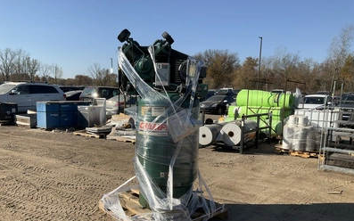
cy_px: 133
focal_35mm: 31
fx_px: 299
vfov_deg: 40.4
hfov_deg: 61.2
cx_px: 177
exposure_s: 1/2141
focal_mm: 3
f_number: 1.8
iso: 25
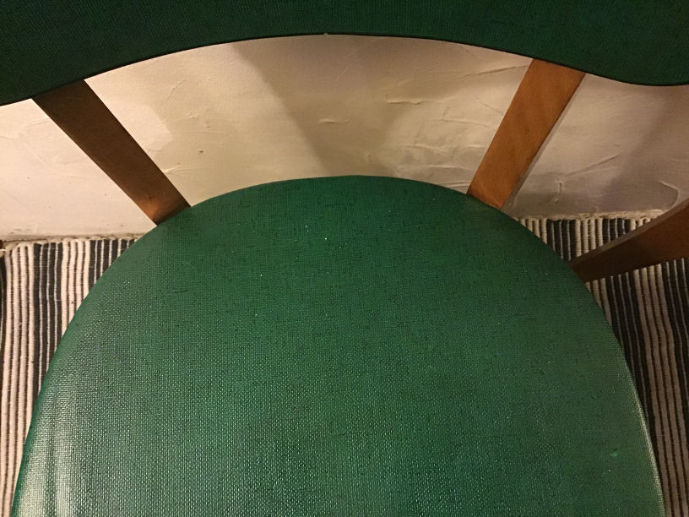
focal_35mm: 31
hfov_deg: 58.4
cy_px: 258
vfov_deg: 45.4
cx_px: 344
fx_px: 617
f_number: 2.4
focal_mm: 3.3
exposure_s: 1/17
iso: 500
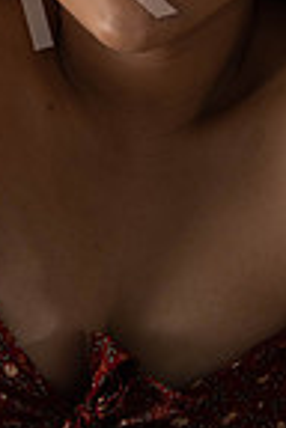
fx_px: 1787
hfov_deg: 9.1
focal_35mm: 150
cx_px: 259
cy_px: -101
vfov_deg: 13.3
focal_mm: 48
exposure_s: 1/60
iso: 640
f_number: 2.8
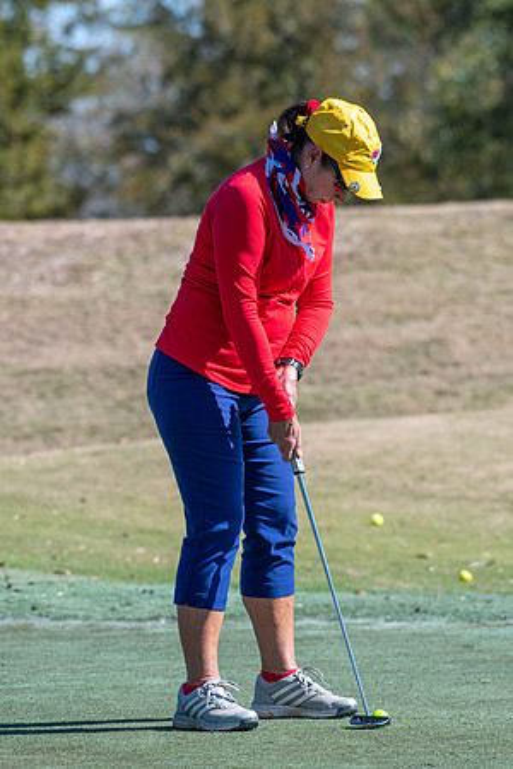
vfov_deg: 6.9
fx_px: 6412
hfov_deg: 4.6
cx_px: 256
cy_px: 384
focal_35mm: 300
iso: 400
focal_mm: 200
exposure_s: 1/1600
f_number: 5.6
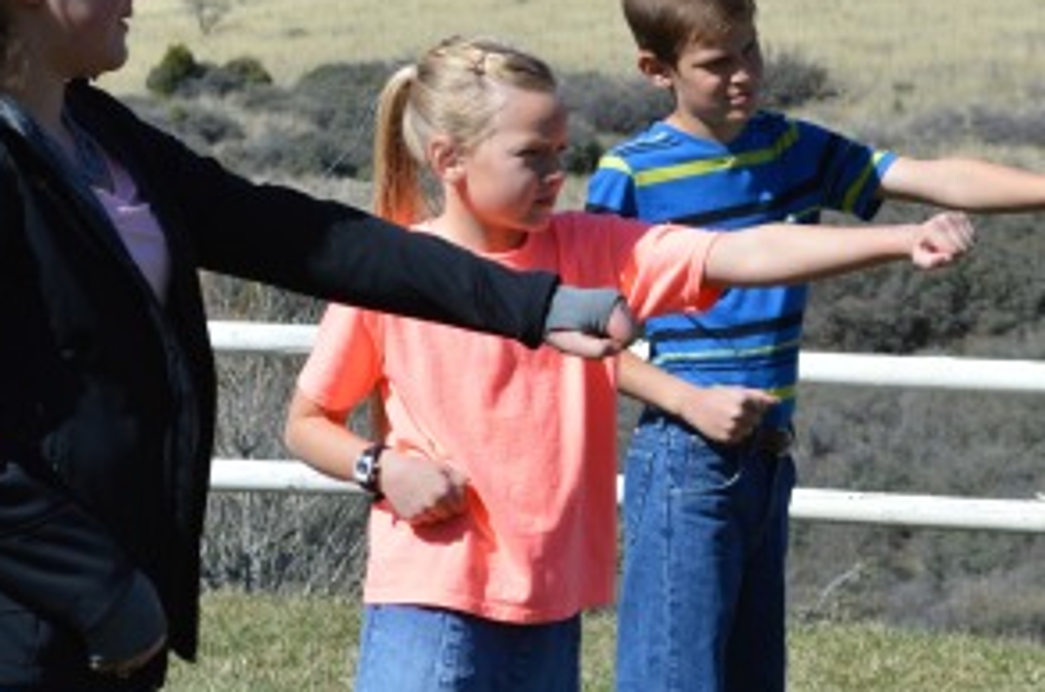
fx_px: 4080
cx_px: 681
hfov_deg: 14.6
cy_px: 282
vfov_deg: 9.7
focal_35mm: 141
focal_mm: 55
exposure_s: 1/250
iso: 100
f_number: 8
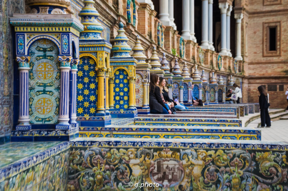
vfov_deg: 18.1
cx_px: 144
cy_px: 96
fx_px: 599
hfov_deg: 27.0
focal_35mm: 75
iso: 400
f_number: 7.1
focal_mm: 50
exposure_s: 1/640
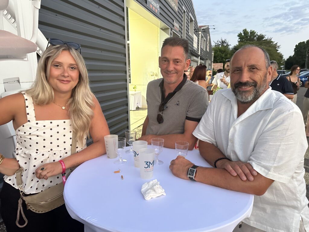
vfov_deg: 56.8
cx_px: 154
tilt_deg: -11.2
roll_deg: +1.1
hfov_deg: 71.6
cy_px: 116
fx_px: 214
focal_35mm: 24
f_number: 1.78
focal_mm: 6.86
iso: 800
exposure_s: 1/60
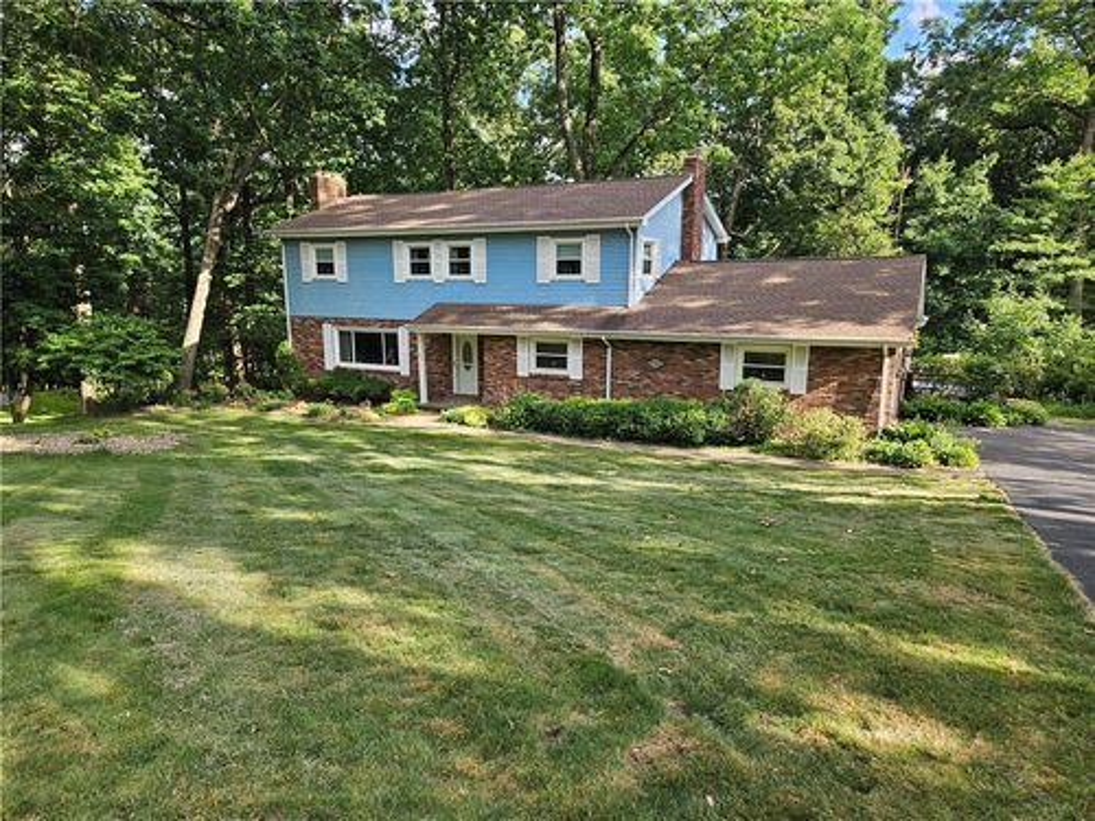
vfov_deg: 58.9
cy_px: 410
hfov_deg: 73.9
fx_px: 728
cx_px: 548
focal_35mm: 23
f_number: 1.8
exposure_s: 1/212
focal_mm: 5.4
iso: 25
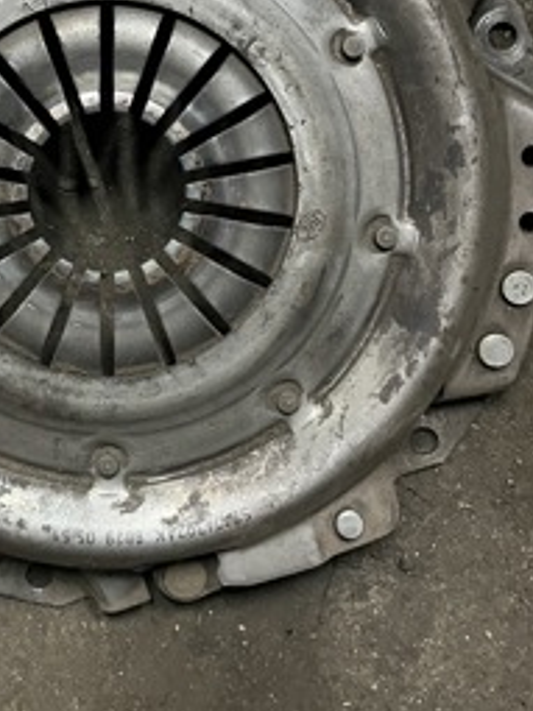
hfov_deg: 28.9
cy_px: 153
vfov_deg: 37.7
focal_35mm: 49
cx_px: 100
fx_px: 1007
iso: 500
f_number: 1.6
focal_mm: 5.1
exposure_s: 1/25
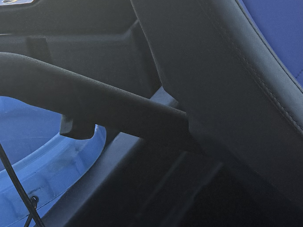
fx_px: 875
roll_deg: +5.6
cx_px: 577
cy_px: 100
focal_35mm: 100
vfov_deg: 14.8
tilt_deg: -29.7
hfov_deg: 16.0
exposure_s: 1/1230
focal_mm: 6.76
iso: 80
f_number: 1.78
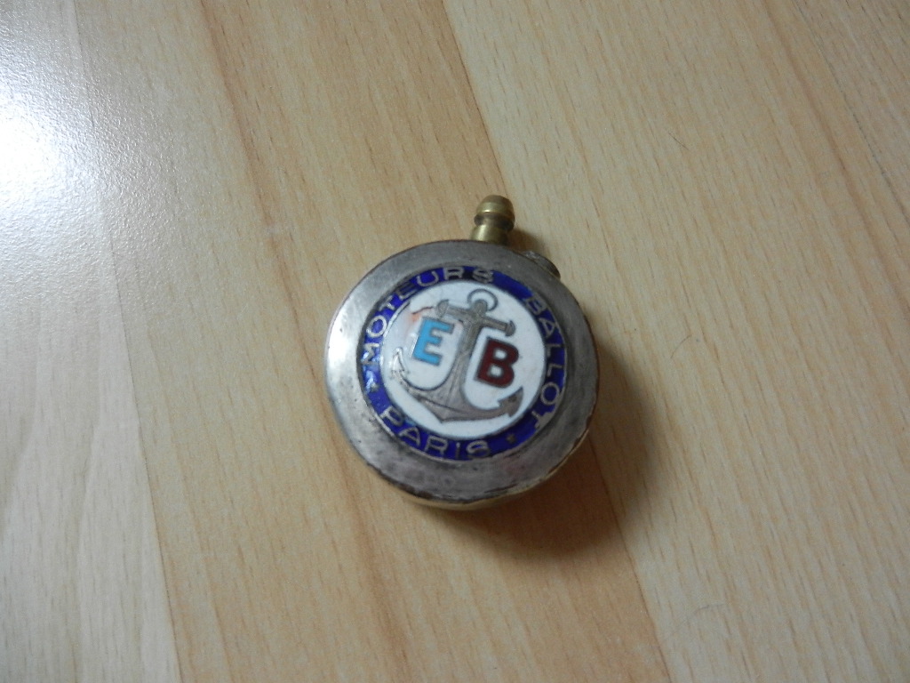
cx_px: 455
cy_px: 342
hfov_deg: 69.4
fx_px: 657
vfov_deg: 54.9
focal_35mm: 25
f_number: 3.5
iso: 400
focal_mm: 4.5
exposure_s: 1/20
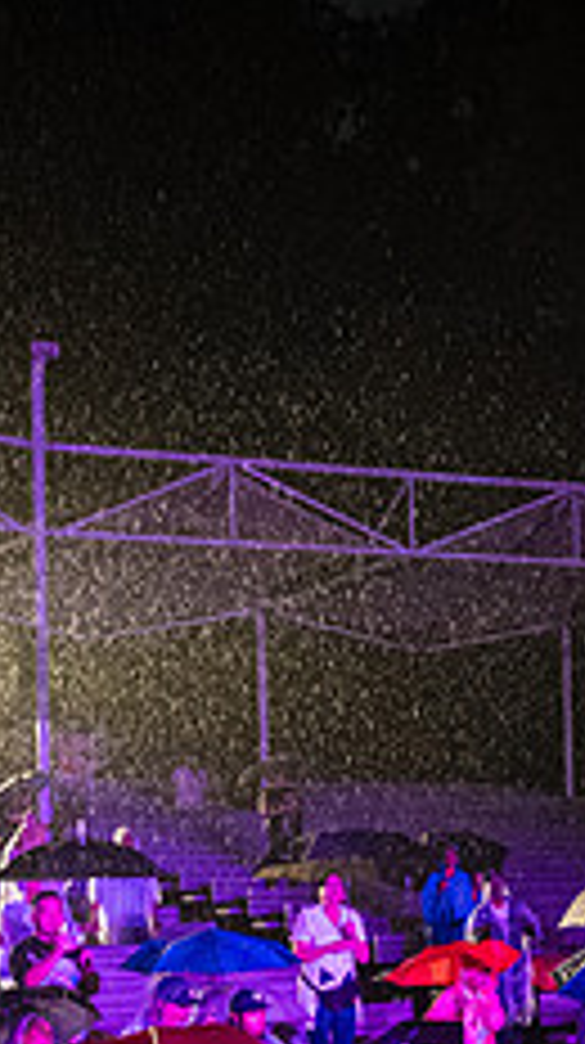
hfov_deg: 18.5
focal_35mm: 63
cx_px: 612
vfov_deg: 32.3
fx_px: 1742
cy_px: 866
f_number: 3.5
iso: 8000
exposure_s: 1/200
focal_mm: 24
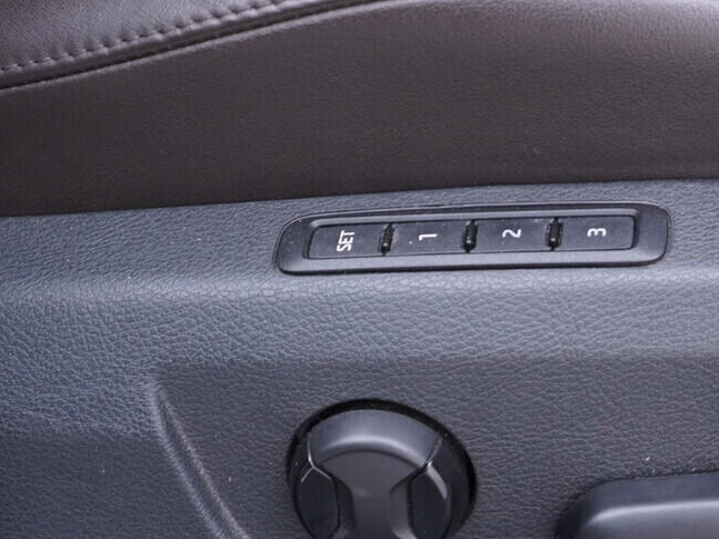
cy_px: 449
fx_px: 1599
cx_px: 630
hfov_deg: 24.7
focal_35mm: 77
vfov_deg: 18.9
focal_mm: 24
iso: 250
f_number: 2.8
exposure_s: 1/40
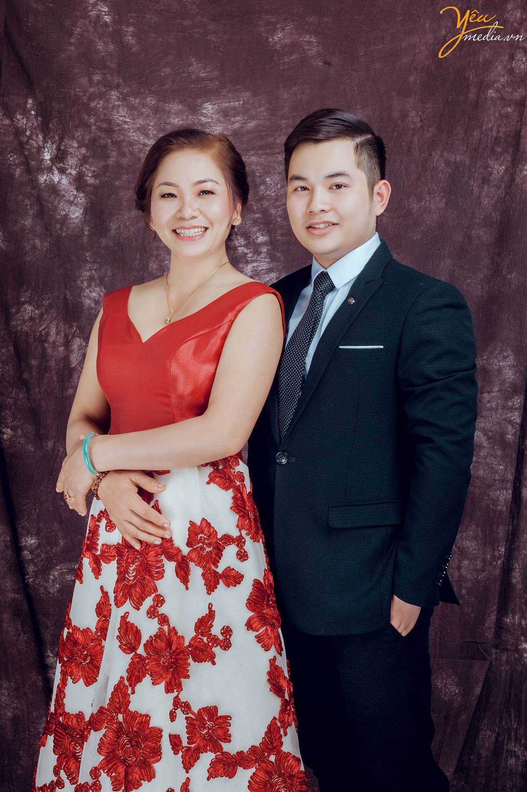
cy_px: 396
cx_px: 264
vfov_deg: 33.4
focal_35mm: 60
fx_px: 1319
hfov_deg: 22.6
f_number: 13
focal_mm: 60
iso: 100
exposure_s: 1/160
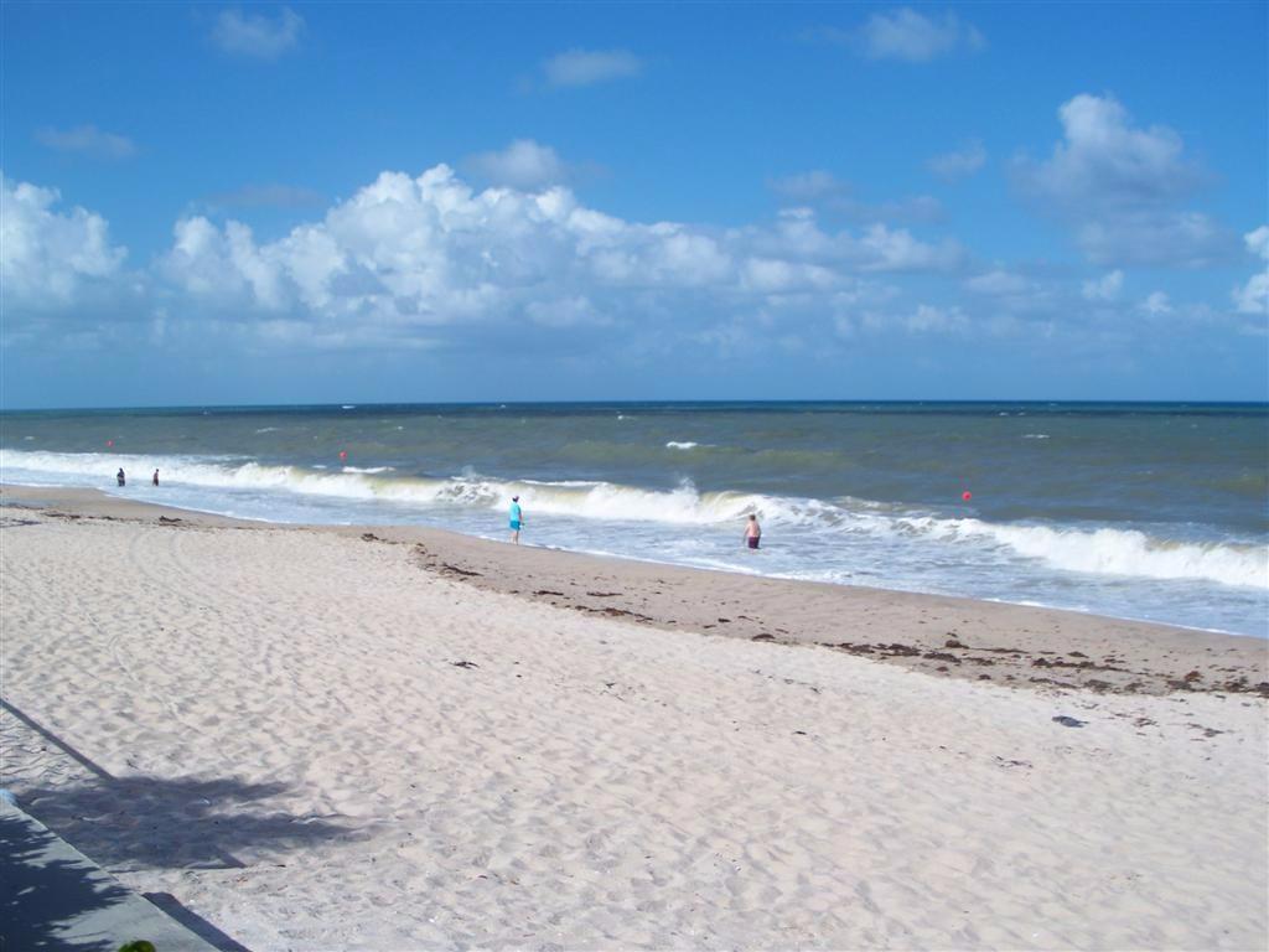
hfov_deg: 50.1
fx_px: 1356
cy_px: 476
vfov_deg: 38.7
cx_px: 634
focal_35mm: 37
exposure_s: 1/800
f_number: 4
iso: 64
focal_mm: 7.8
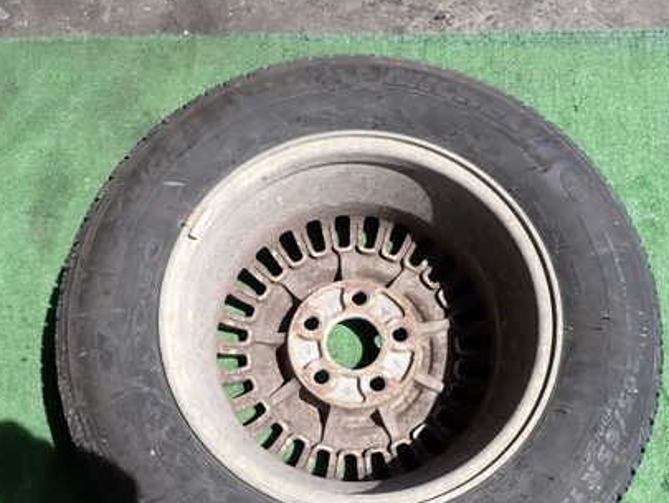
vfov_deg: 38.5
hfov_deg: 50.1
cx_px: 329
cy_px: 309
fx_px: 715
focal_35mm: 37
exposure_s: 1/1000
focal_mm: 4.5
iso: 100
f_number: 2.8
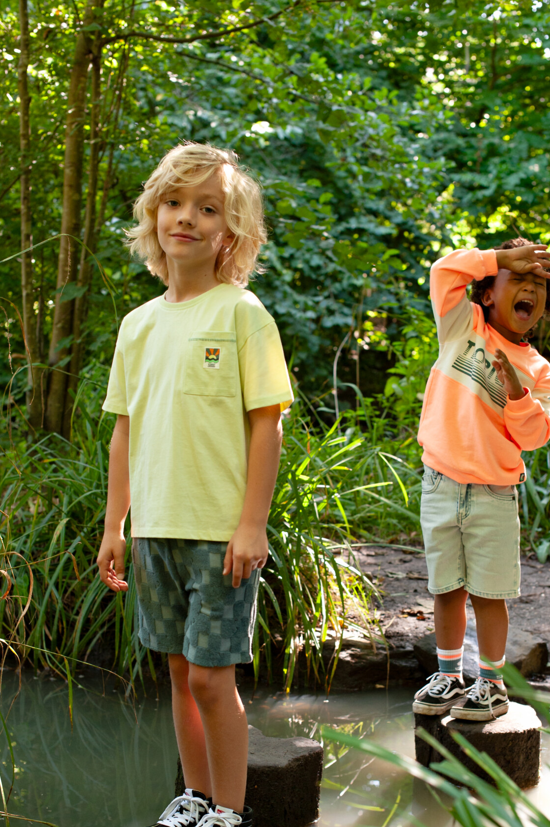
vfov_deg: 31.3
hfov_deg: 21.2
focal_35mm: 64
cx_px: 308
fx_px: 1469
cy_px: 518
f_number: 5
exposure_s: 1/125
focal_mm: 50
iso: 800
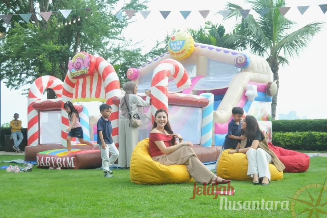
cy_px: 109
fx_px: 368
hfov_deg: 47.9
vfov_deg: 33.0
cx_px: 164
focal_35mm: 40
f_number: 4
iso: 800
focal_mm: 27
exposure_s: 1/1600
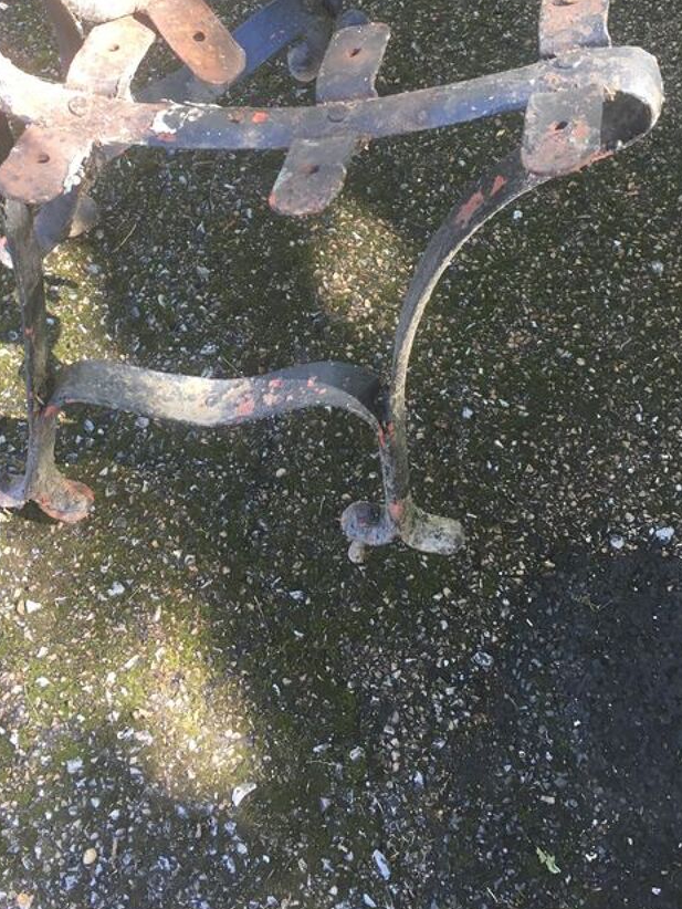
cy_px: 193
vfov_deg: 39.0
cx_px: 294
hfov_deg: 30.9
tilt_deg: -57.6
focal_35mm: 47
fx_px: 1234
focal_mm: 4.15
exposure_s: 1/33
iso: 32
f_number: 2.2
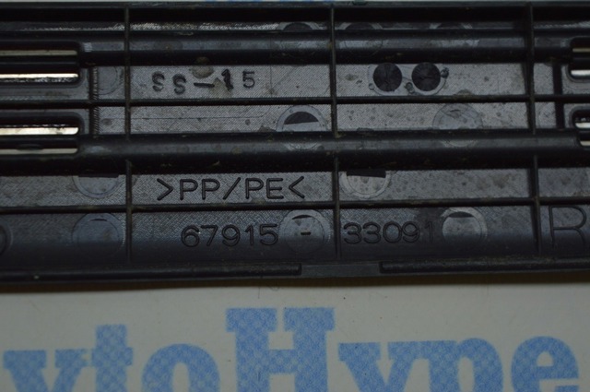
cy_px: 196
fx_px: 1350
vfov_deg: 16.5
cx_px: 295
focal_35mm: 82
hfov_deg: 24.6
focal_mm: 55
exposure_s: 1/125
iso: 400
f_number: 5.6
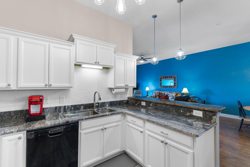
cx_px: 125
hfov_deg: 100.4
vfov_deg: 77.3
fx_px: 104
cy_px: 84
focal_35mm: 15
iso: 100
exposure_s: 1/4
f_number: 4.5
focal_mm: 10
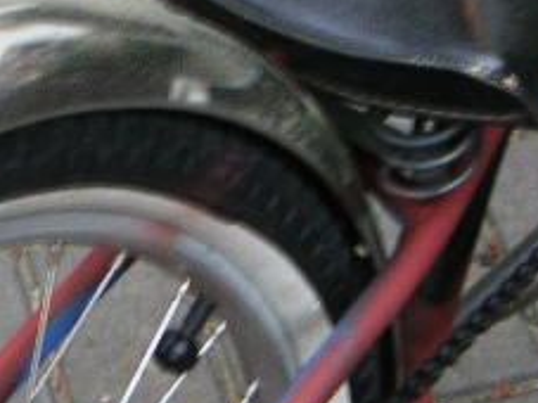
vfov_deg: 11.1
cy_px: 197
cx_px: 111
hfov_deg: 14.6
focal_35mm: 134
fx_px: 2082
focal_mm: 6
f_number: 2.8
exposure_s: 1/3
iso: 100
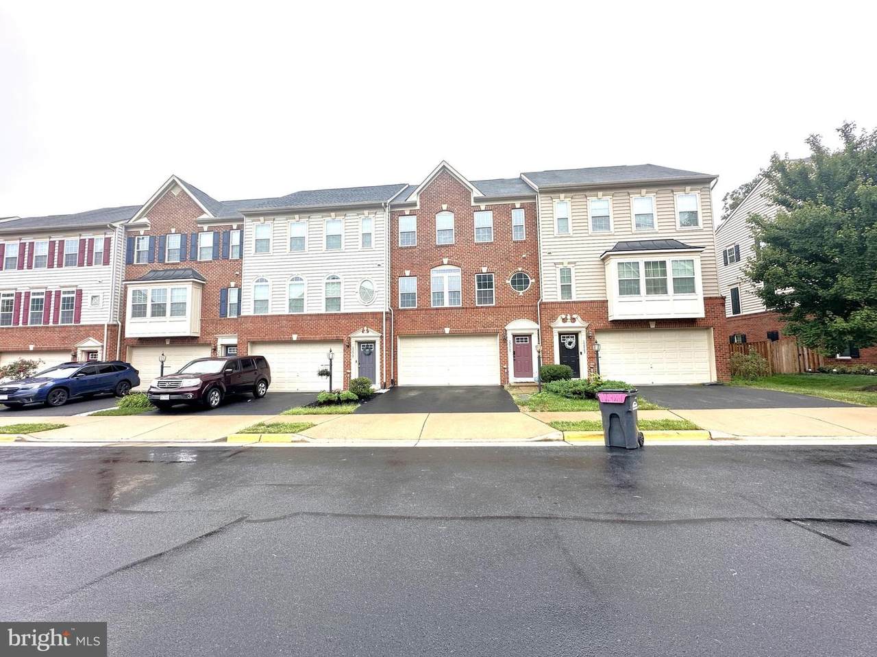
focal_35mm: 14
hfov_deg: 102.1
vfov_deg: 85.7
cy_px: 328
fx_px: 355
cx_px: 438
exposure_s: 1/290
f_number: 2.2
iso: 40
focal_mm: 2.22
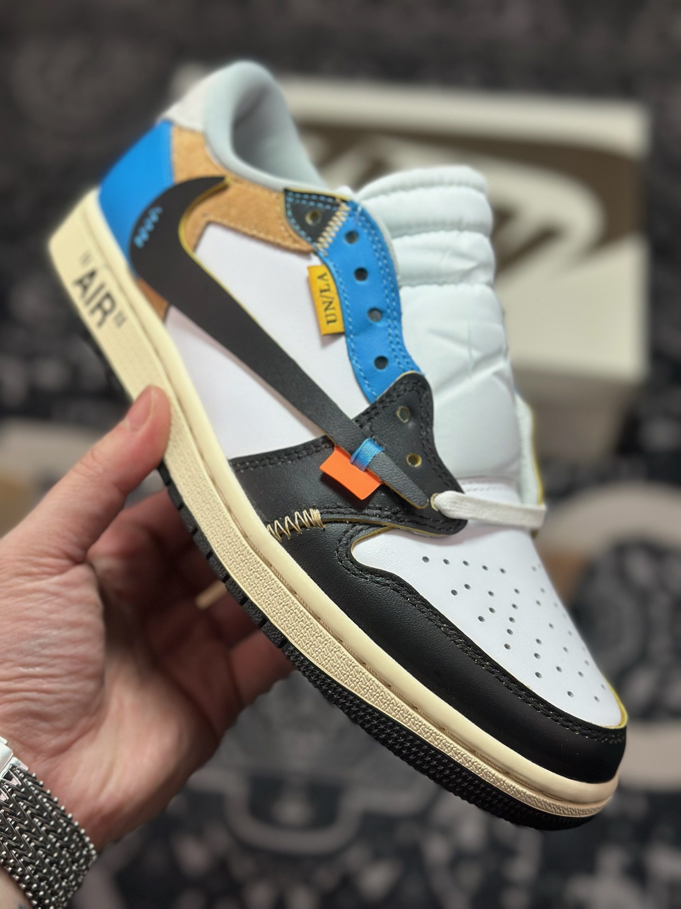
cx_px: 340
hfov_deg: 30.3
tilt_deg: -58.0
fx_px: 1259
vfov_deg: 39.7
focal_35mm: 48
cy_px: 454
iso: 80
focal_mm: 6.86
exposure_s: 1/1590
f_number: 1.78
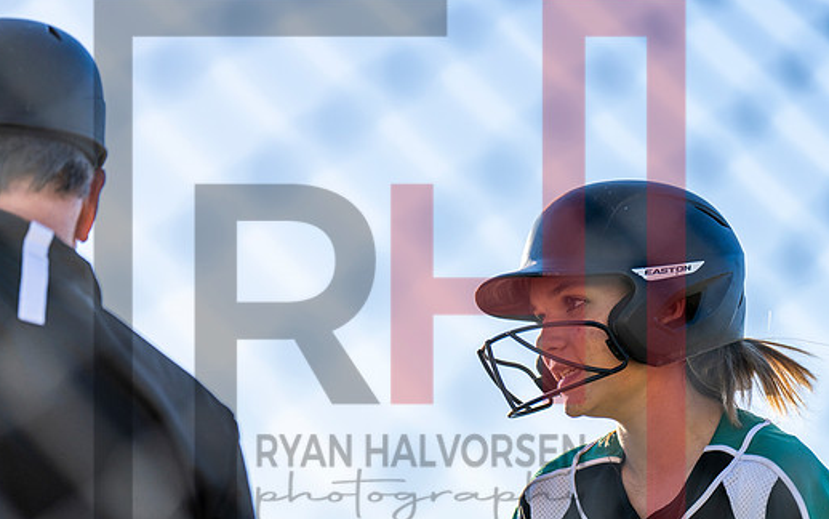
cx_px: 390
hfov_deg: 15.3
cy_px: 294
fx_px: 3096
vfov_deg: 9.6
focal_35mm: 137
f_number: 2.8
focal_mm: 120
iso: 100
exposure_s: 1/2500
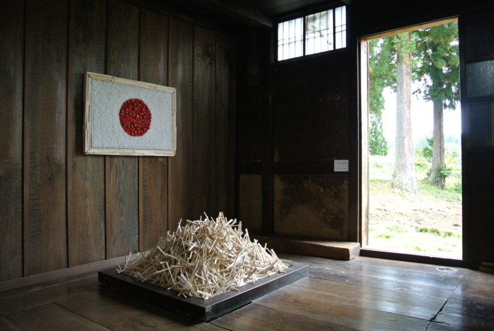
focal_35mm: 27
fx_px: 371
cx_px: 247
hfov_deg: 67.3
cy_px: 166
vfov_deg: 48.1
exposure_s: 1/60
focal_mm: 10
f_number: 3.5
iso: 560
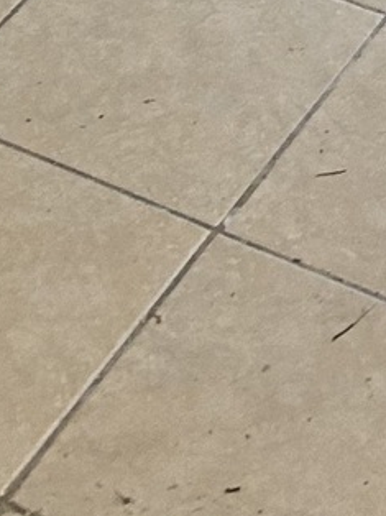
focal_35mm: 191
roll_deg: -0.4
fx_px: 2844
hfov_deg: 7.7
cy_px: -1221
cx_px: 399
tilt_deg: -14.3
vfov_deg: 8.2
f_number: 1.5
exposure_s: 1/60
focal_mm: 5.7
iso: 80
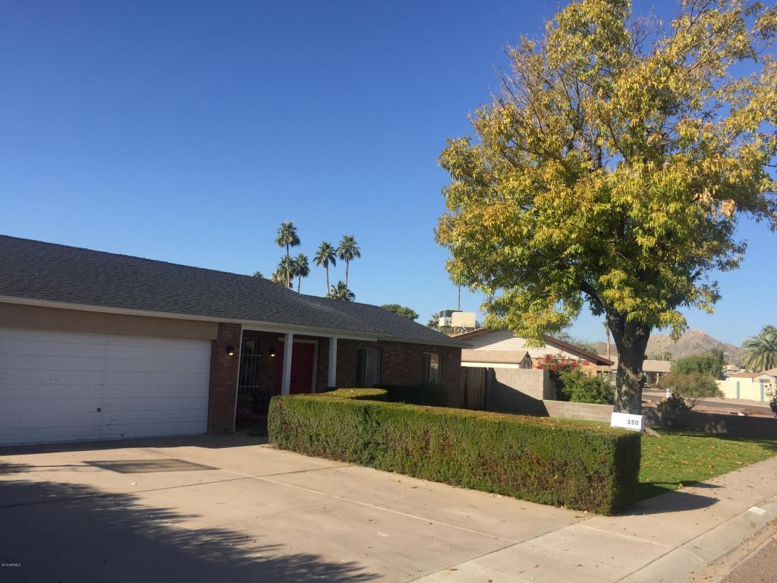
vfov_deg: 48.2
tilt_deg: +7.9
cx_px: 388
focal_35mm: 29
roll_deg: -2.5
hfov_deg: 61.7
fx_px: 651
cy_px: 292
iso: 32
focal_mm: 4.15
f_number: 2.2
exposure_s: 1/1522
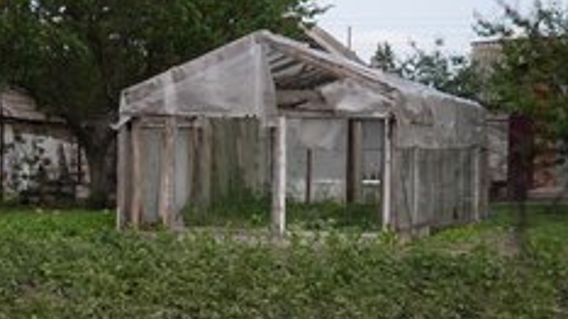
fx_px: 1897
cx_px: 185
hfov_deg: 17.0
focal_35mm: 126
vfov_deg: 9.6
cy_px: 177
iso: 640
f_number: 2.8
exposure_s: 1/160
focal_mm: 70
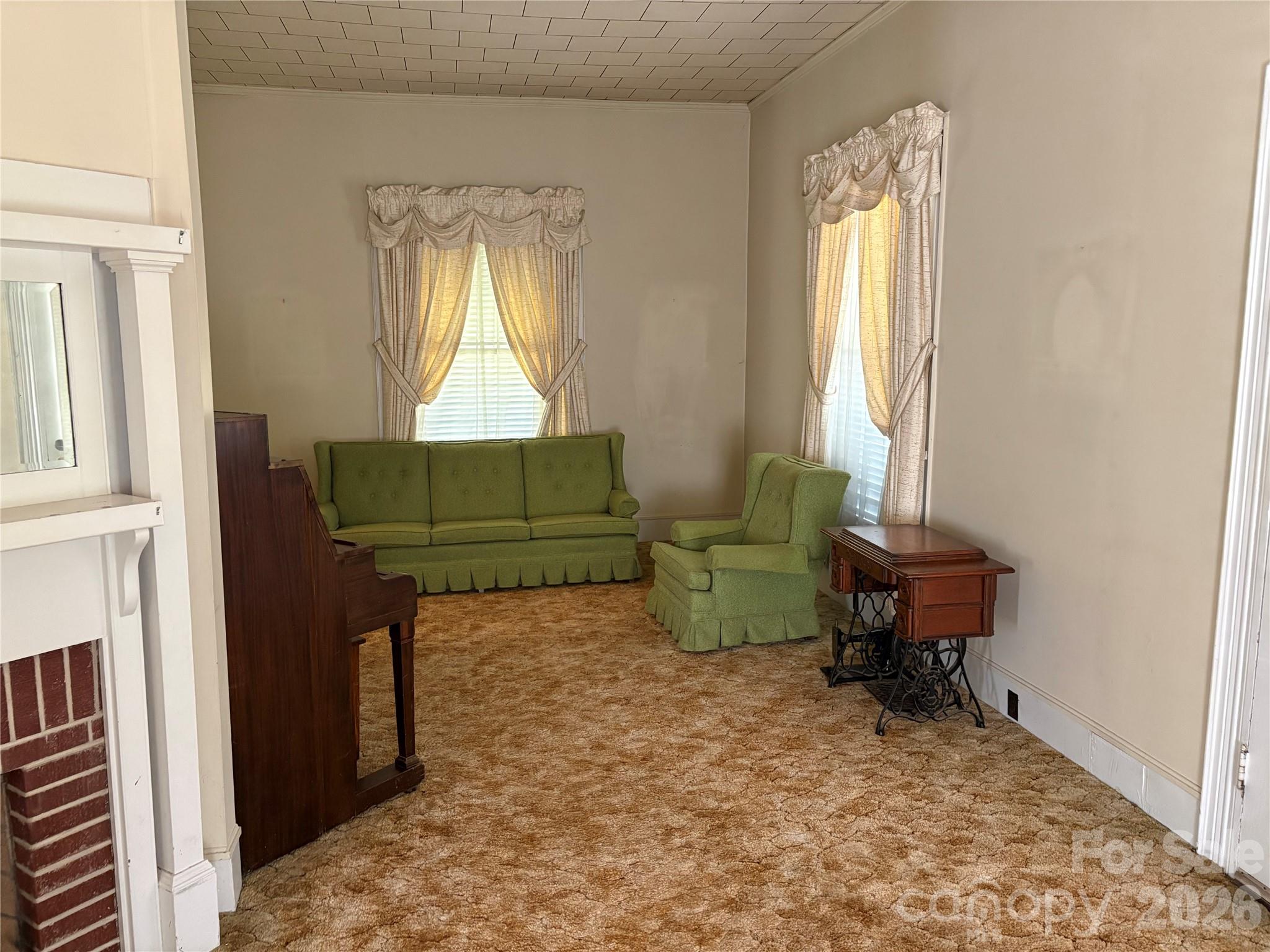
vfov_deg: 53.1
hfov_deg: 67.3
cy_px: 476
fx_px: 954
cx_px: 635
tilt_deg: -7.1
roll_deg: +0.5
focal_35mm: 26
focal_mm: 5.96
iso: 400
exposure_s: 1/60
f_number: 1.6
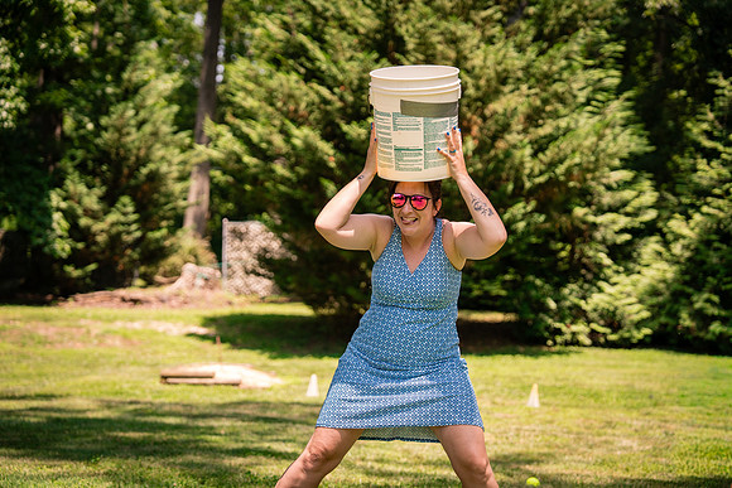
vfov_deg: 19.5
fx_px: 1424
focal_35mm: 70
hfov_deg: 28.8
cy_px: 244
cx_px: 366
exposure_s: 1/2000
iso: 400
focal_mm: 70
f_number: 2.8
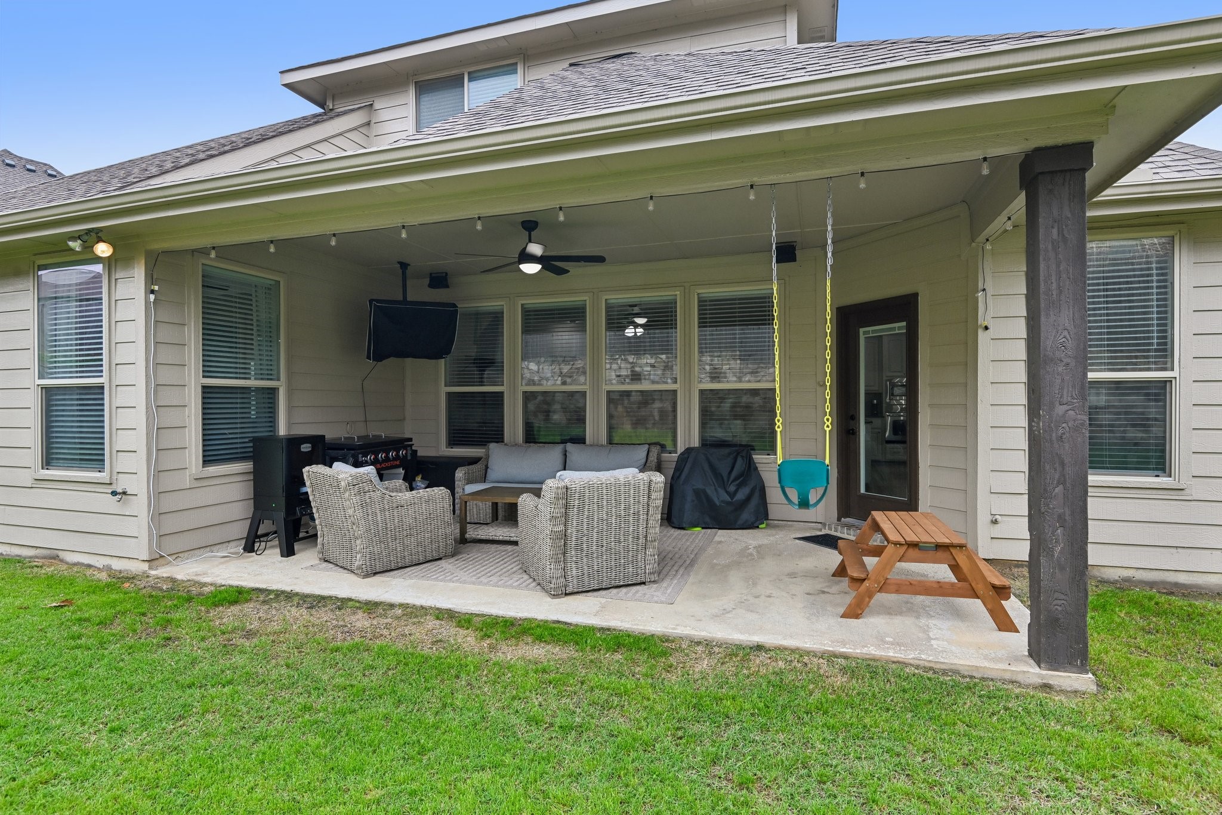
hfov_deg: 90.0
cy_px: 408
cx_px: 611
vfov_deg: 67.4
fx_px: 611
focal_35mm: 18
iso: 400
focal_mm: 18
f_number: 8
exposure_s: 1/200
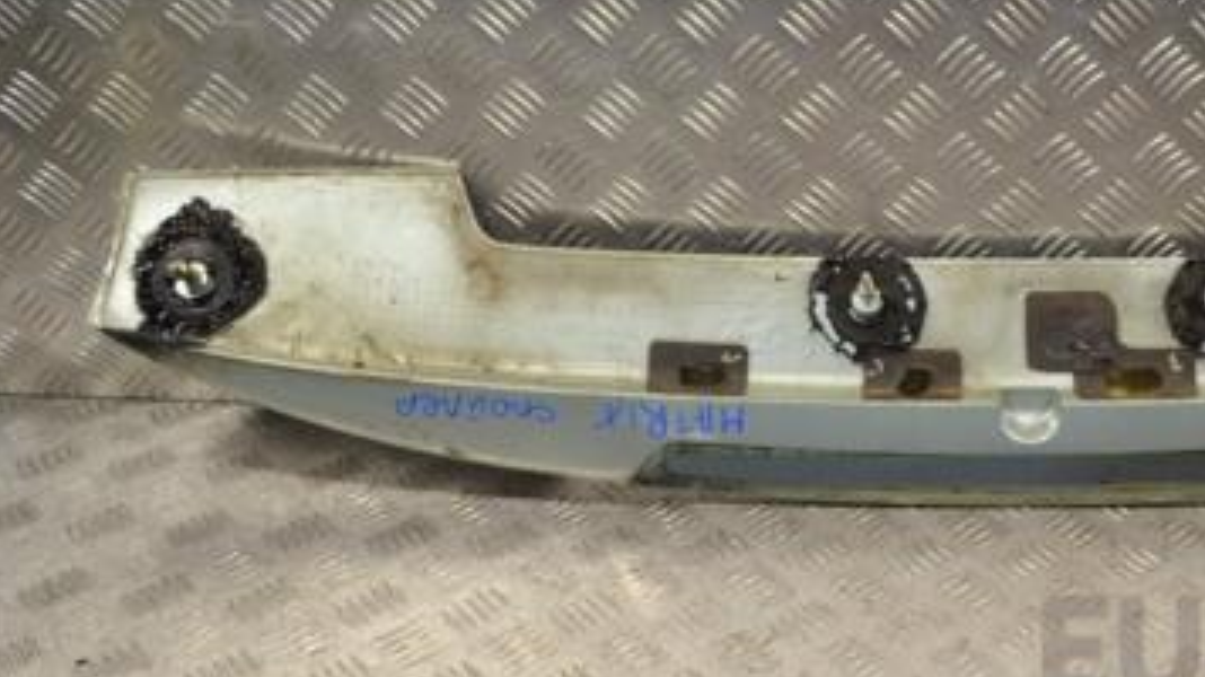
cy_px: 196
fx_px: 1693
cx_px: 978
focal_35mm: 53
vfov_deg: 22.5
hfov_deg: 37.7
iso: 400
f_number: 5.6
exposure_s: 1/125
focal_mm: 20
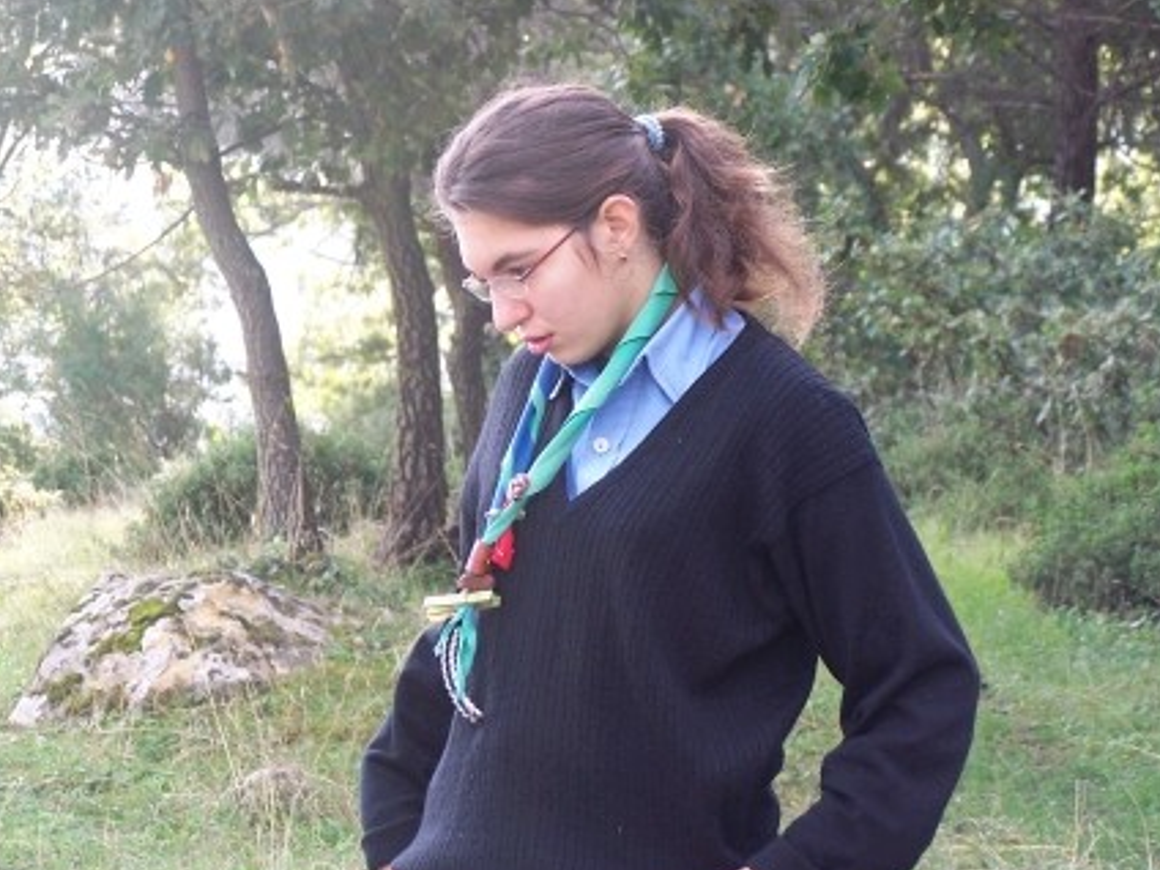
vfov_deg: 9.8
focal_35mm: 151
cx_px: 544
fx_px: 5060
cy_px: 409
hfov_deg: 13.1
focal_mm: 21.2
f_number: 3.2
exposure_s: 1/60
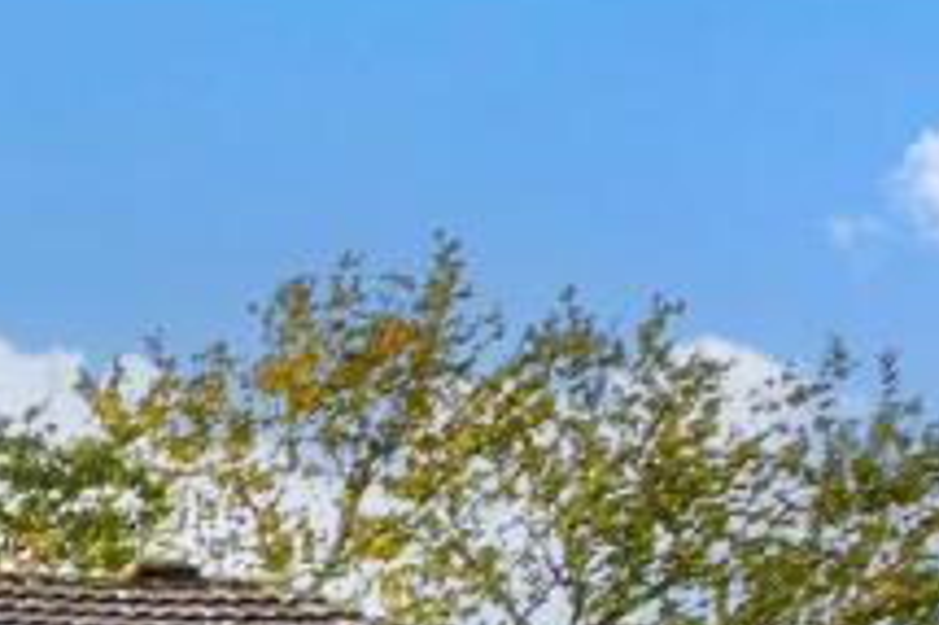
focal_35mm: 119
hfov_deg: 14.2
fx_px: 3101
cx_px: -983
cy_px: 1427
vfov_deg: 10.2
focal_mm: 17
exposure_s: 1/80
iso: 400
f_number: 8
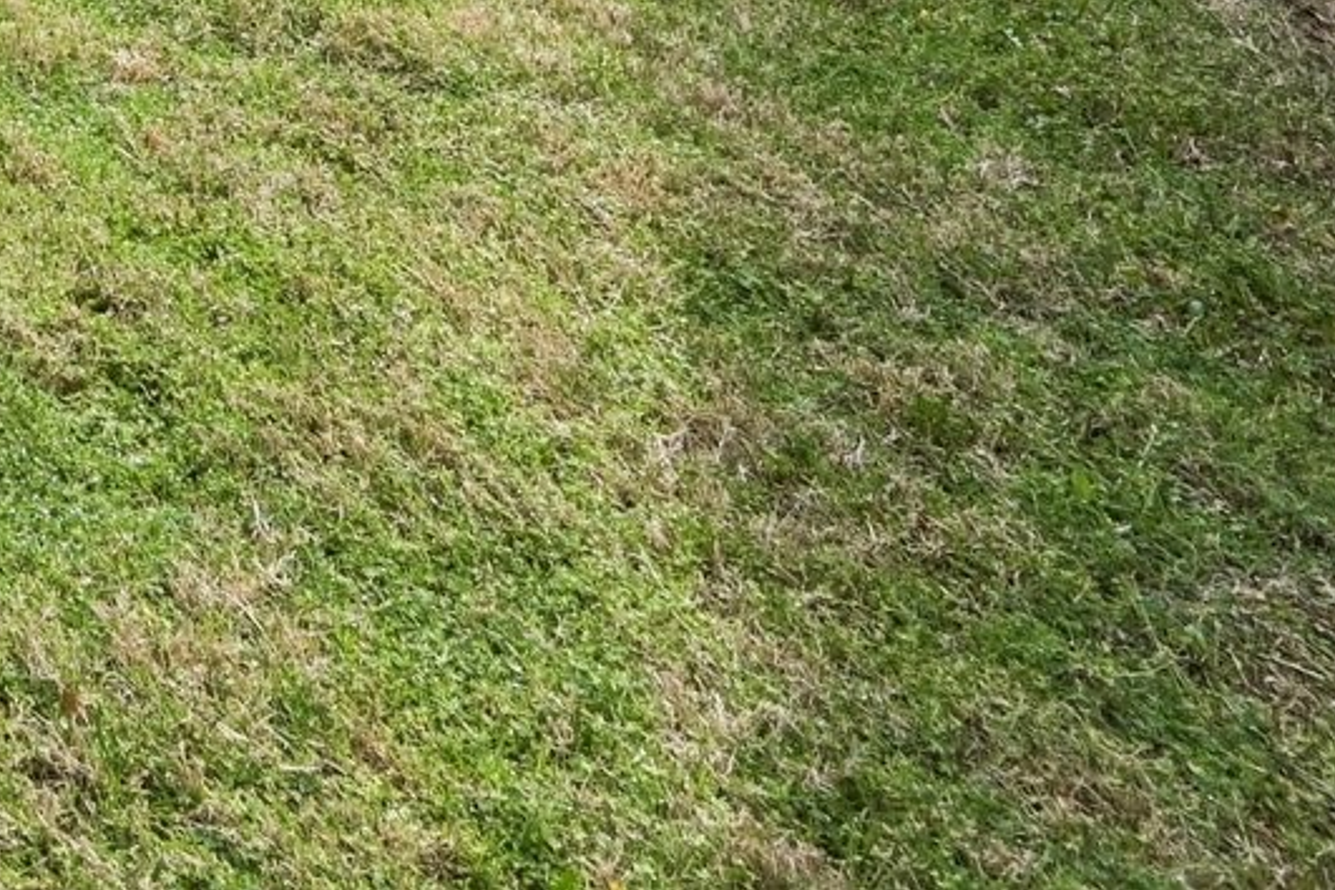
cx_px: -1086
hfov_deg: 21.9
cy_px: -823
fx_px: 2002
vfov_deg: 18.2
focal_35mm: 54
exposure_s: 1/800
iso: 400
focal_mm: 14
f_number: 8
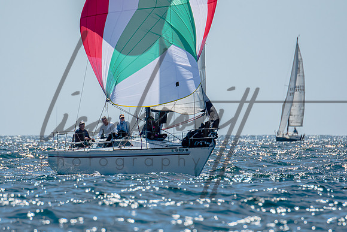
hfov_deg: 2.8
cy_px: 135
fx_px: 7089
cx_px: 154
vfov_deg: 1.9
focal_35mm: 735
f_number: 5.6
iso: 200
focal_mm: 400
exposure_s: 1/2000
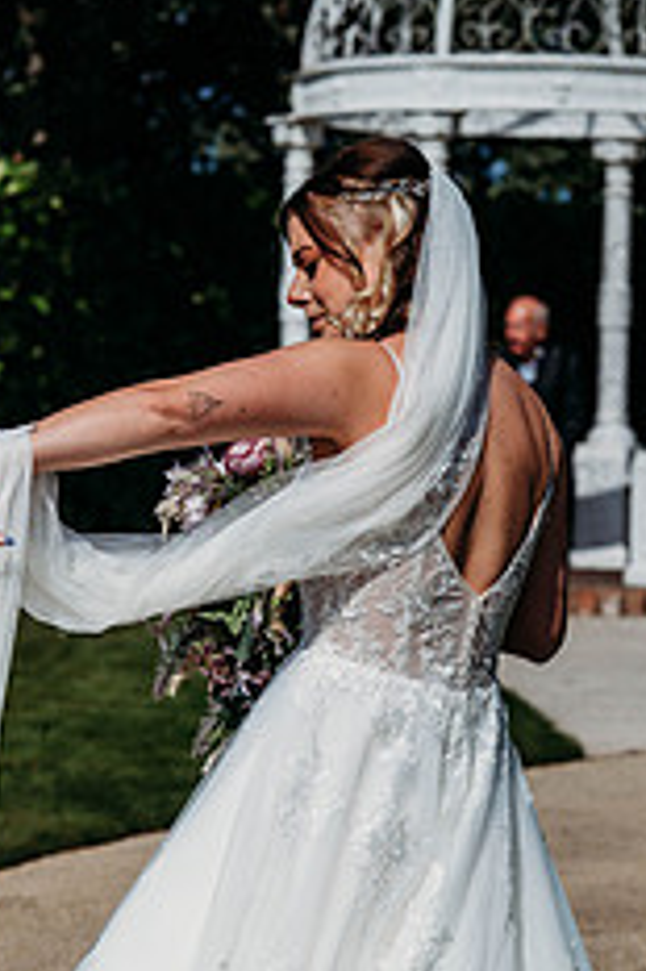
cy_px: 913
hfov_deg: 8.4
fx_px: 4421
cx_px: 294
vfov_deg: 12.4
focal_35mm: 164
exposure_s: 1/4000
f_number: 5
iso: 100
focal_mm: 85
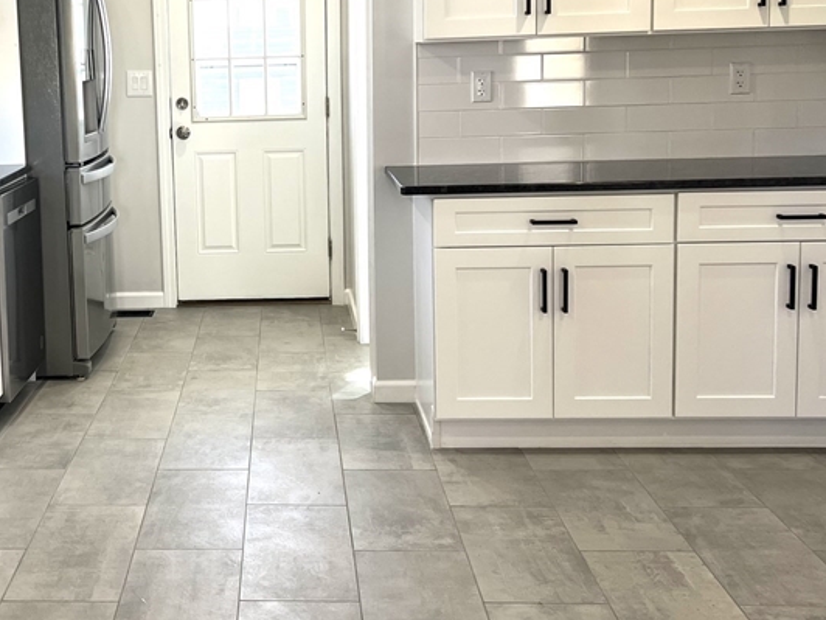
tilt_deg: -6.1
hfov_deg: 37.3
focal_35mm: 50
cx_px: 208
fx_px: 1193
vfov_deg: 28.8
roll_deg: +2.5
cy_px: 176
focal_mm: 5.7
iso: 80
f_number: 1.5
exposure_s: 1/121
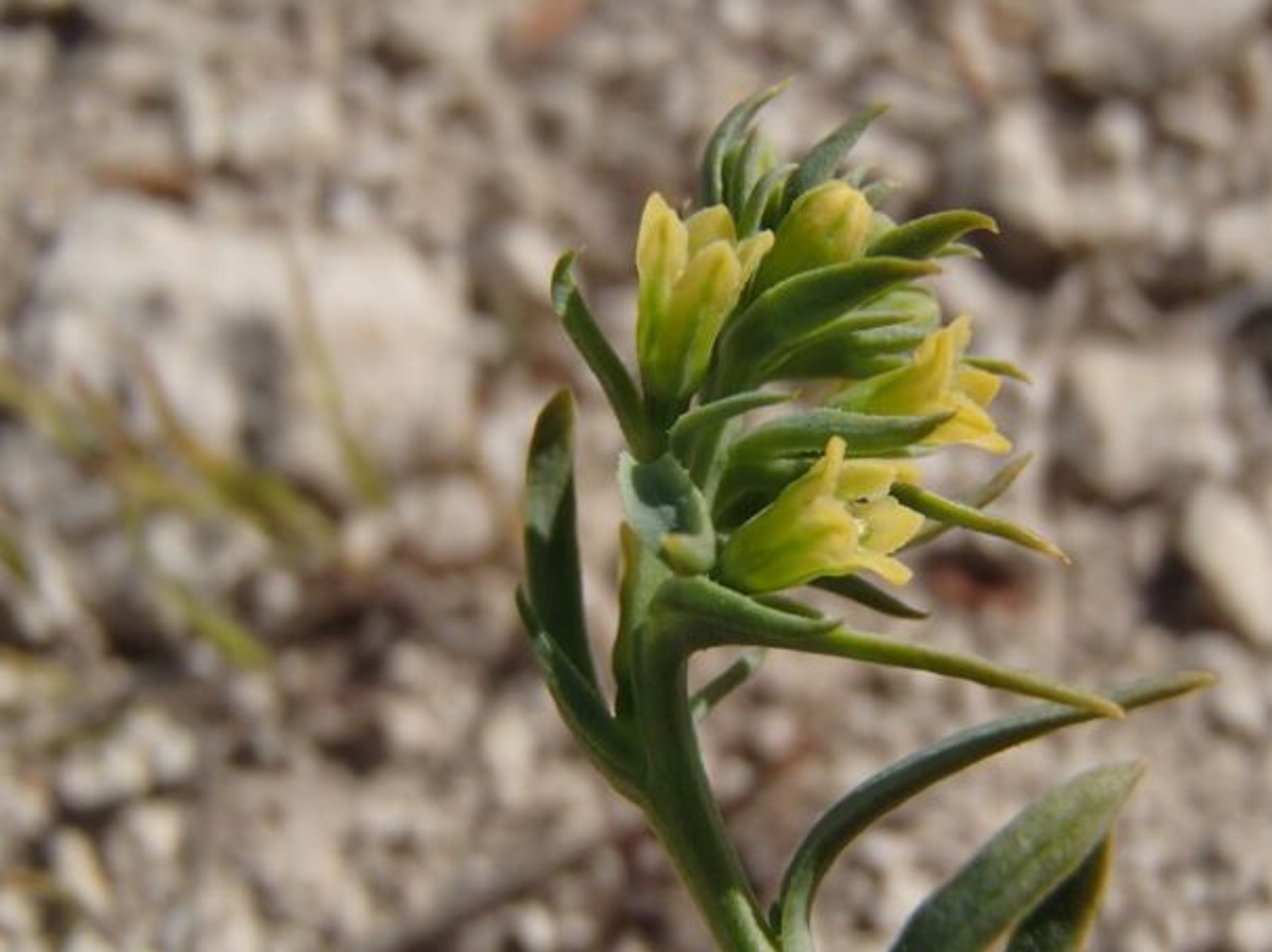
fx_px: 1726
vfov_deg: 30.8
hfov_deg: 40.2
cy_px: 483
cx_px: 791
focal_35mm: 47
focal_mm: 6.64
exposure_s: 1/1250
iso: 100
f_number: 4.7
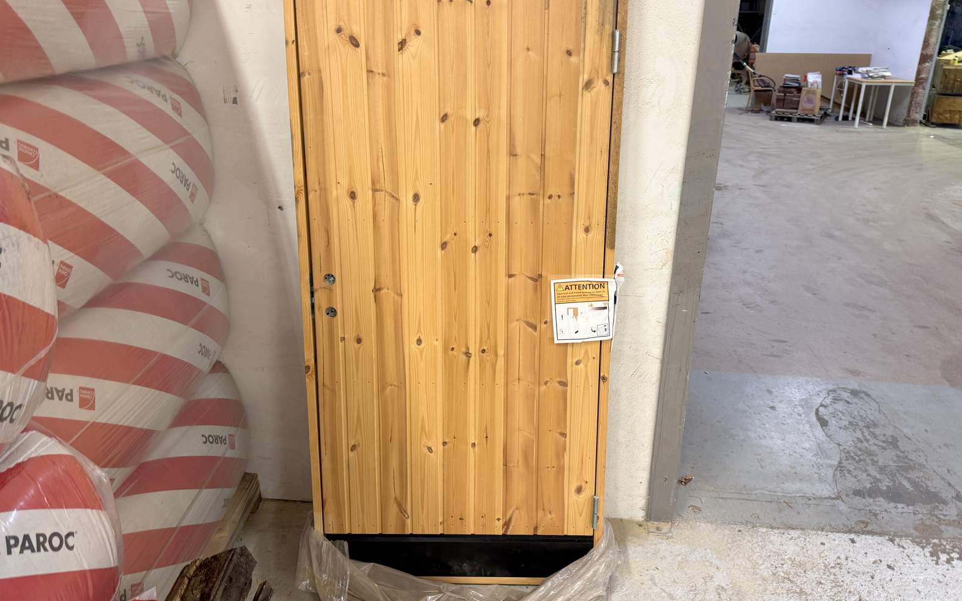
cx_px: 480
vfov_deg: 47.4
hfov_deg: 70.4
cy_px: 260
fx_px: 682
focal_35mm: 26
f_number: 1.78
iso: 125
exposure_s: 1/50
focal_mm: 6.76
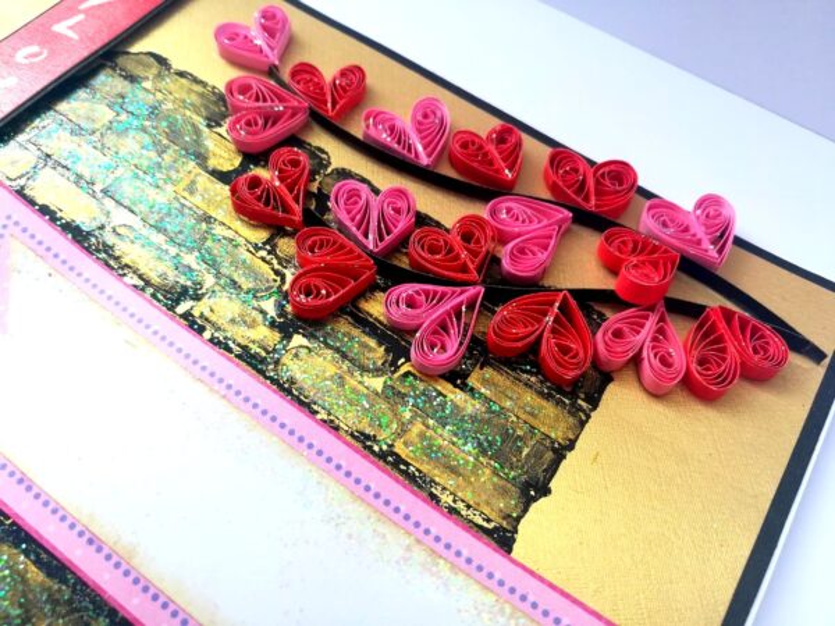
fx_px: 627
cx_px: 418
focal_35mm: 26
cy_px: 313
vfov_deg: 53.1
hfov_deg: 67.3
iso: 50
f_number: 2.2
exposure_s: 1/187
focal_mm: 3.83
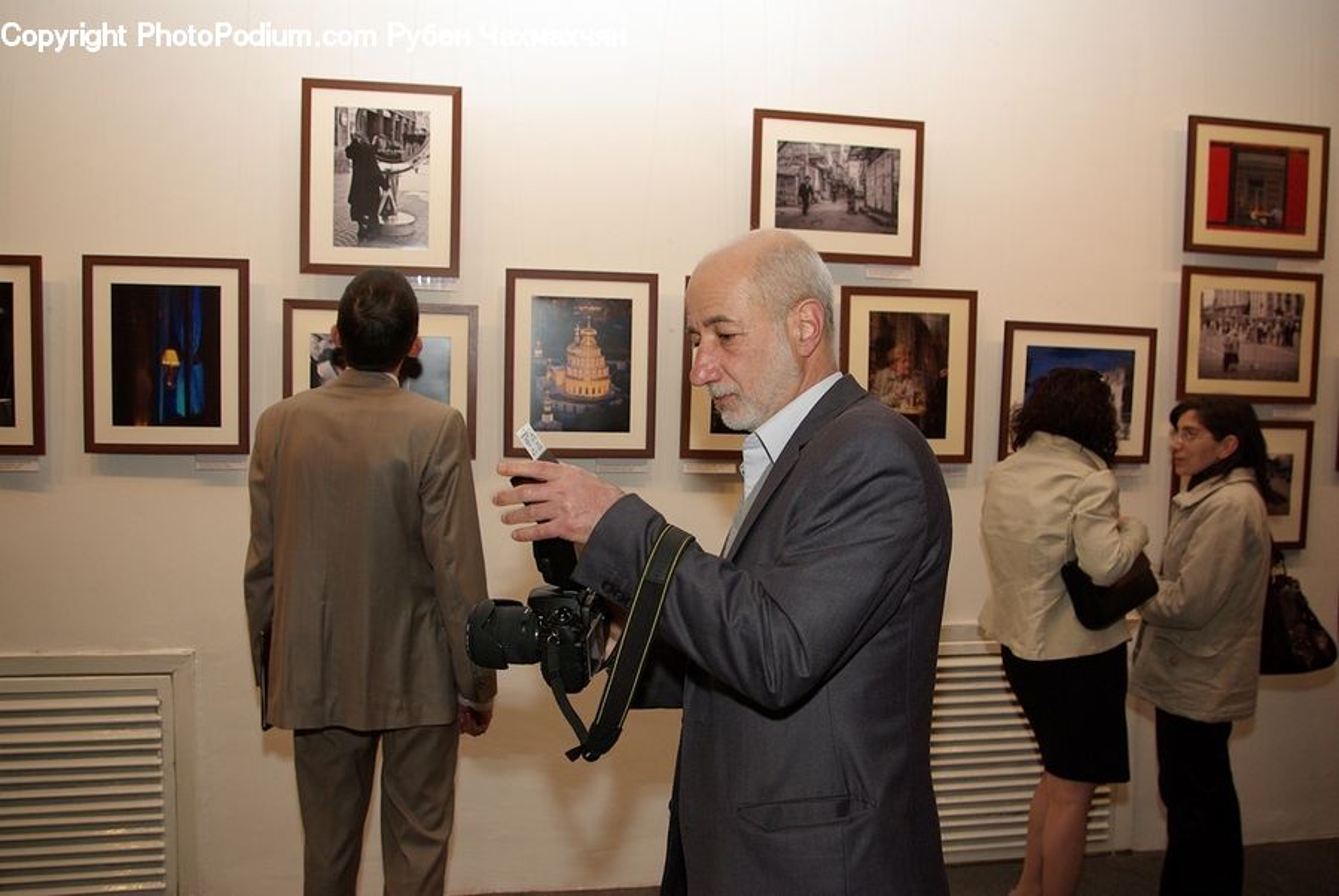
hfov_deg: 61.9
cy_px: 448
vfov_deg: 43.7
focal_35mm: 30
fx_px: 1117
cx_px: 670
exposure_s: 1/60
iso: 400
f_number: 5.6
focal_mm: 20
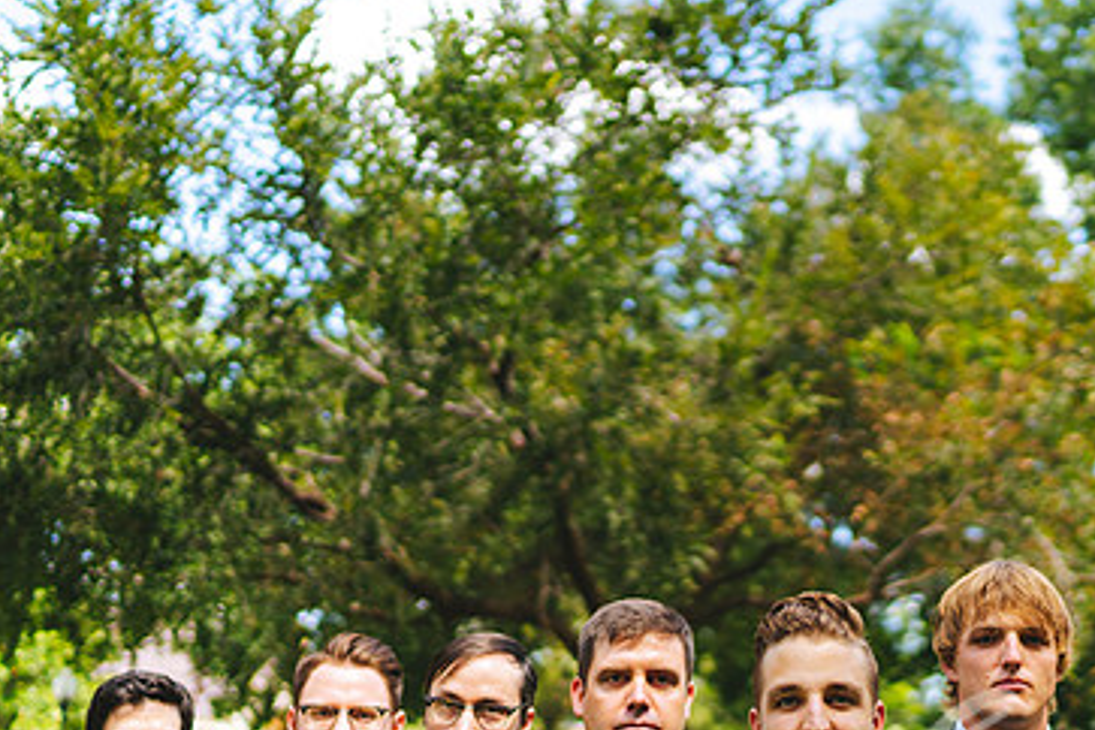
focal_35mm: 56
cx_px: 845
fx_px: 1703
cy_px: 517
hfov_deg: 34.7
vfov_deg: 24.0
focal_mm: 35
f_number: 1.4
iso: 125
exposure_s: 1/2500
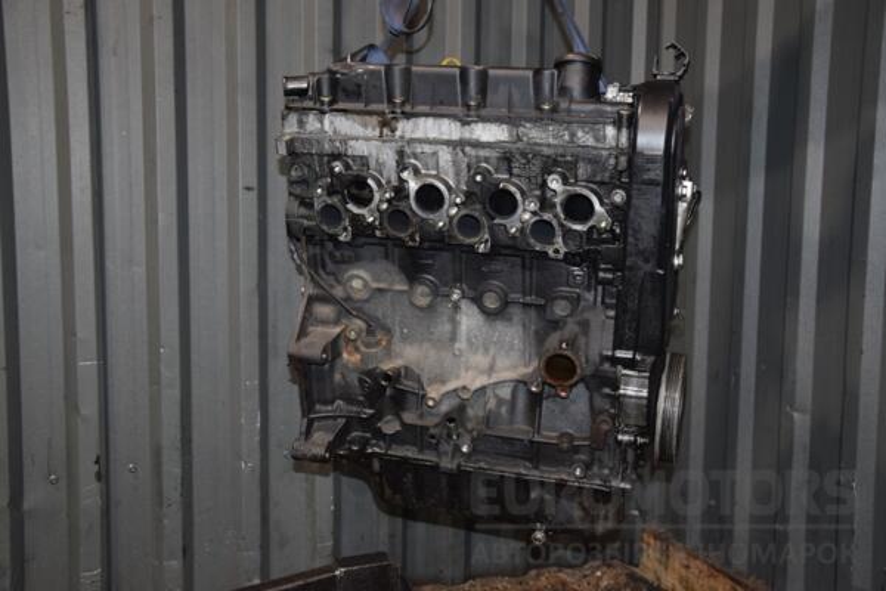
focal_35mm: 39
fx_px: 960
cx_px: 443
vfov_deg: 34.2
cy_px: 296
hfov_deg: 49.6
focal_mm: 26
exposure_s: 1/60
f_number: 5
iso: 800
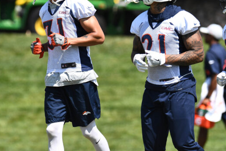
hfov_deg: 1.7
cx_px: 148
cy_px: 69
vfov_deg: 1.2
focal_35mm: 1180
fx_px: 7405
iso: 400
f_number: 5.6
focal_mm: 400
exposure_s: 1/2500
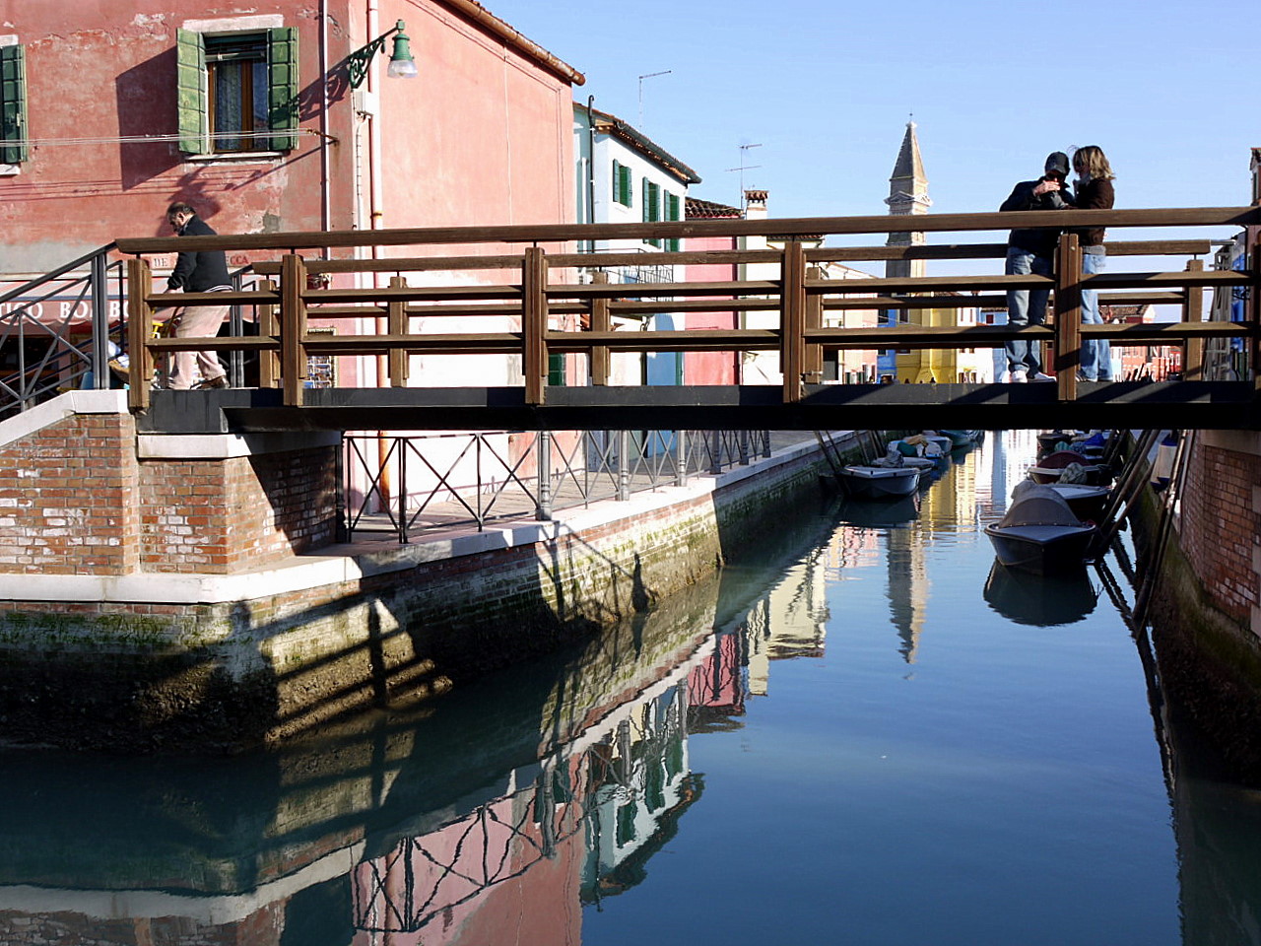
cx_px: 630
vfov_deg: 36.0
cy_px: 473
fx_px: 1457
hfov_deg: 46.8
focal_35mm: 40
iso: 100
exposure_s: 1/160
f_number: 8
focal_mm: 20
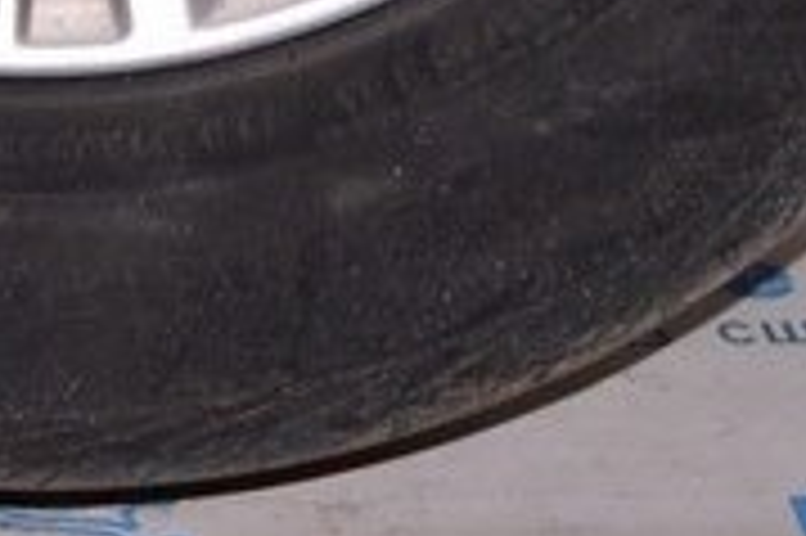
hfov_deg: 11.6
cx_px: -302
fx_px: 3847
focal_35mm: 172
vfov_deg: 7.4
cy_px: -799
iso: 1600
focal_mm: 20
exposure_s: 1/200
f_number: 8
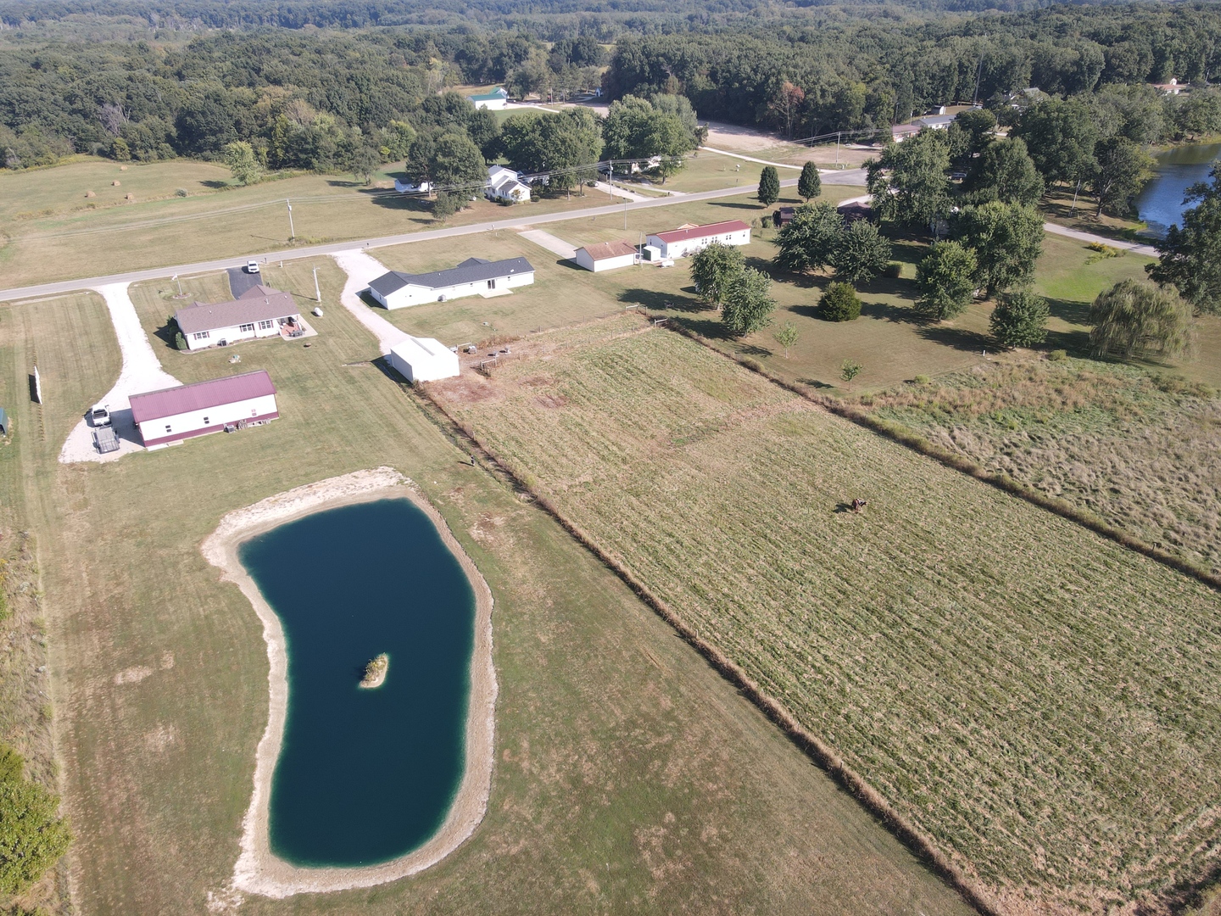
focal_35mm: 24
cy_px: 458
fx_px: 847
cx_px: 610
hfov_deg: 71.6
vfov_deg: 56.8
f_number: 2.8
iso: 100
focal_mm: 4.5
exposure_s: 1/320
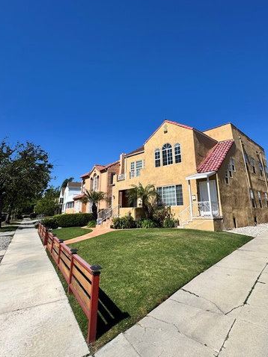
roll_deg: +1.0
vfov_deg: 81.0
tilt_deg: +17.9
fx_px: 207
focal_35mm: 20
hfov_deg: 65.7
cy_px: 148
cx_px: 149
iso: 50
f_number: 2.2
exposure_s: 1/2494
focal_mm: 2.22
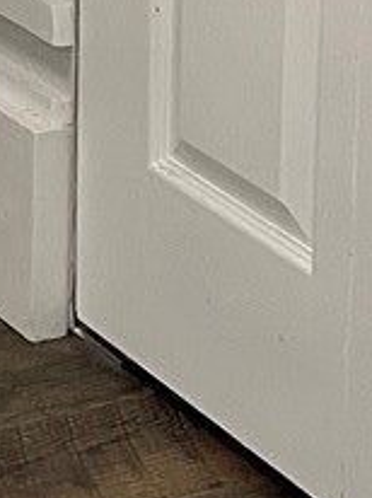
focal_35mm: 202
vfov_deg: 9.4
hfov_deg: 6.9
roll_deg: +3.5
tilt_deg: -14.5
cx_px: -551
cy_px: -324
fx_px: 2900
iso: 125
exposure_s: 1/91
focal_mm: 5.7
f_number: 1.5
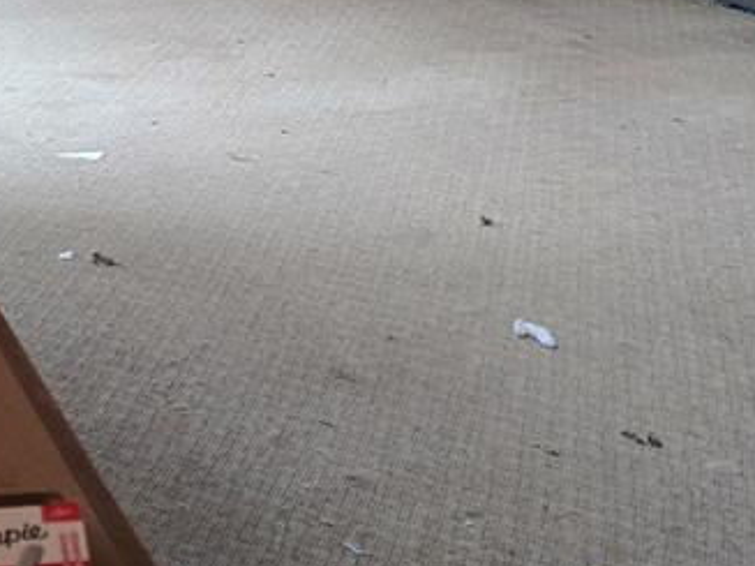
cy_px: -270
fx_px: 1570
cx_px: 226
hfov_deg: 26.8
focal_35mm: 72
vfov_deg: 18.3
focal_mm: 6.3
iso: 640
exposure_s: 1/120
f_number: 1.7
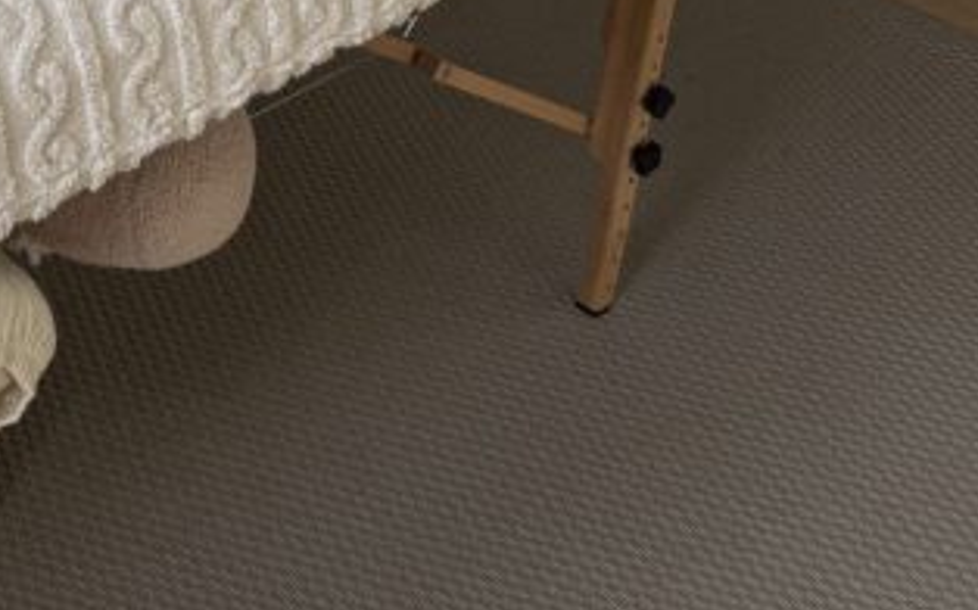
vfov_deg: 13.6
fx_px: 2211
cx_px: -467
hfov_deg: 21.2
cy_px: -579
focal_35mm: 83
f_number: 1.78
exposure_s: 1/121
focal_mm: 6.76
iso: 80
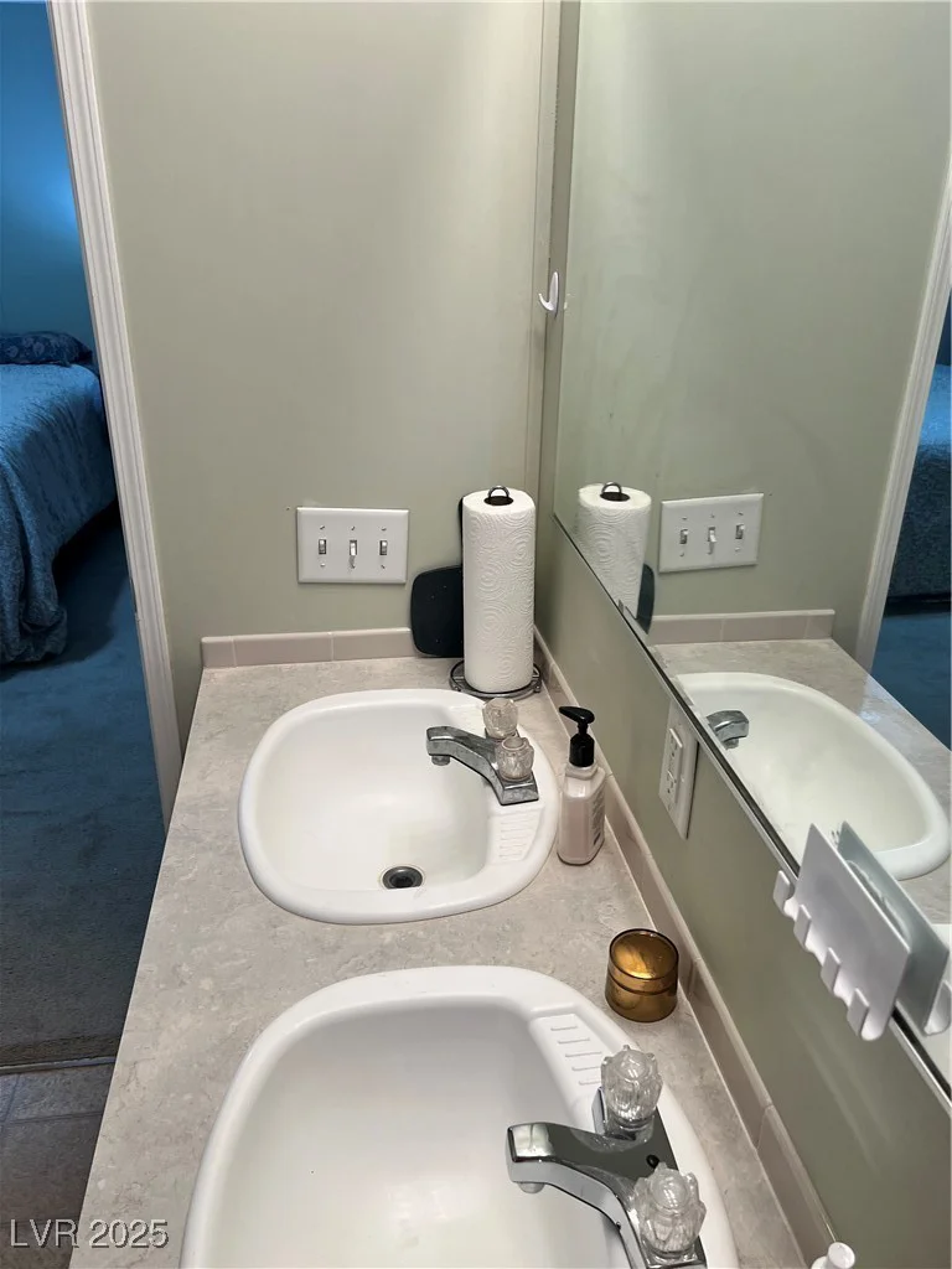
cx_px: 476
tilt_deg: -24.0
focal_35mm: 26
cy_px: 634
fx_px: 953
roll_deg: -0.5
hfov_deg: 53.1
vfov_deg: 67.3
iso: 64
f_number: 1.5
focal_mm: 5.7
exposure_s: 1/120
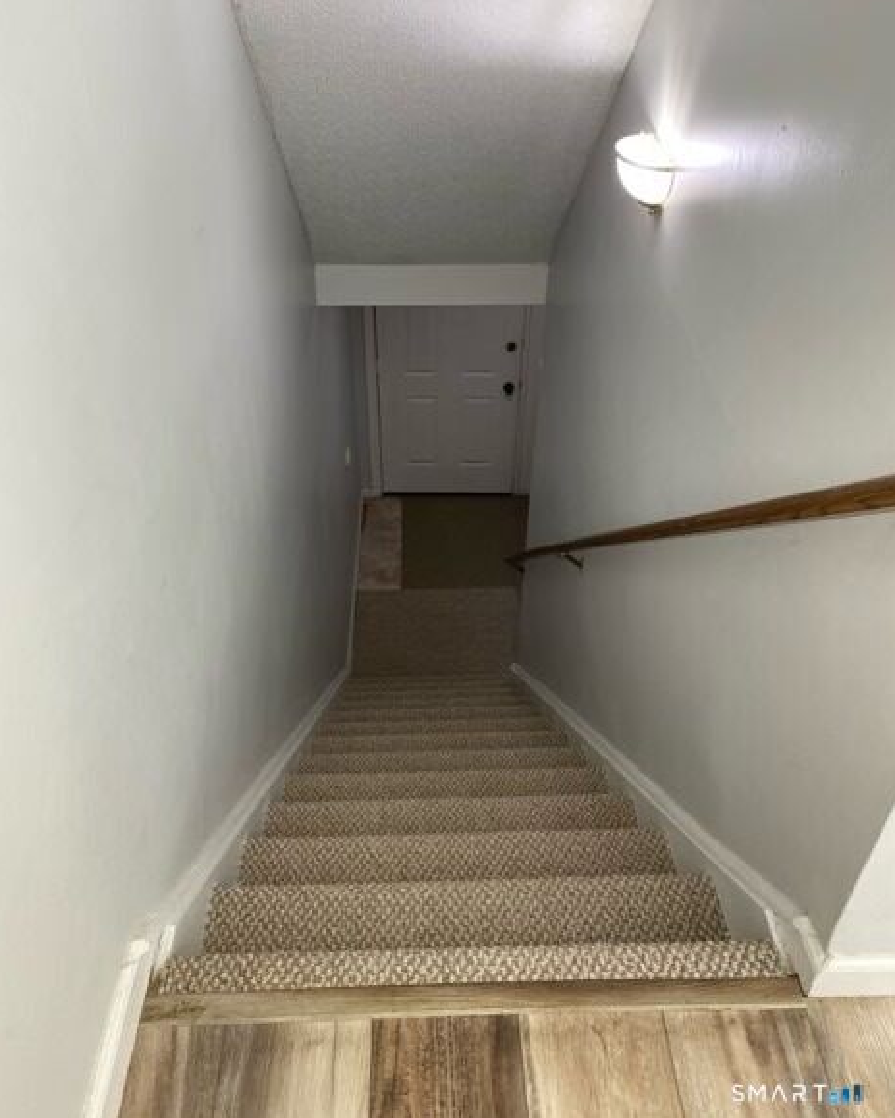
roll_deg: -0.7
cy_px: 524
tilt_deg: -36.9
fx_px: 927
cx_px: 438
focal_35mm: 28
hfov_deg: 51.5
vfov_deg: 62.2
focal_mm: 4.25
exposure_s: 1/60
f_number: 1.8
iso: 80
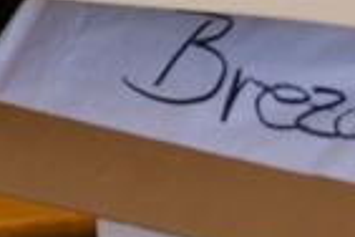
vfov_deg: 2.7
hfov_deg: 4.0
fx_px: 5021
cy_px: -434
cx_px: -441
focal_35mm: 509
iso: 400
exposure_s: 1/125
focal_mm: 53
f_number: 6.7
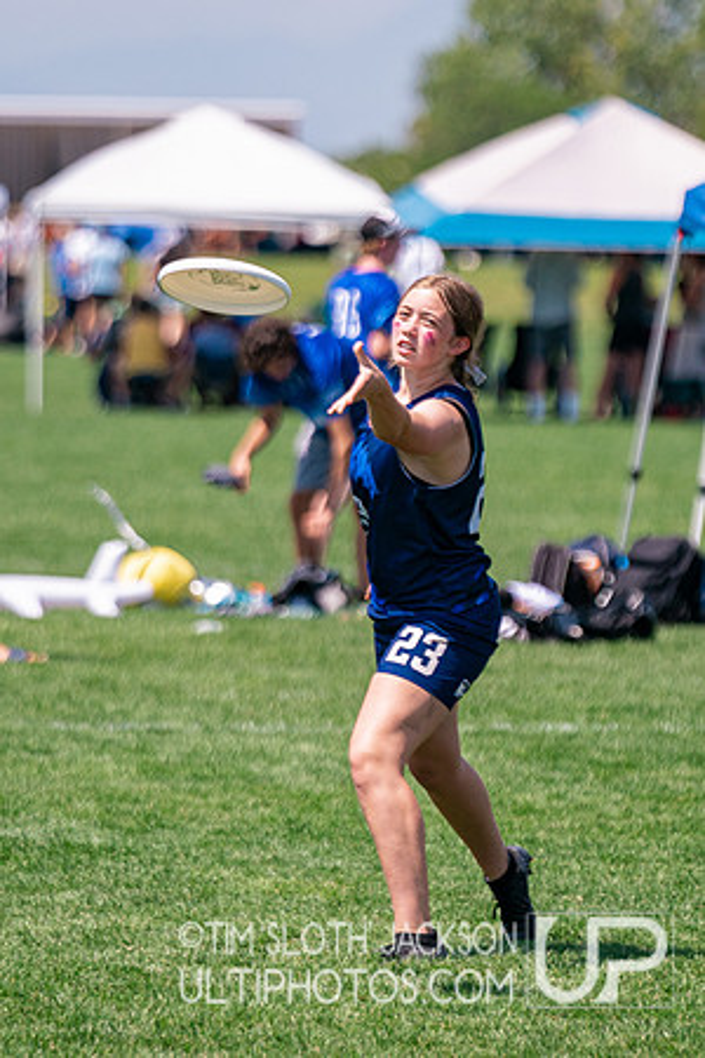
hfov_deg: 3.4
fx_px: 12012
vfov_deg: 5.0
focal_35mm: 409
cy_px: 588
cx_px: 469
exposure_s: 1/5000
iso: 320
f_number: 3.2
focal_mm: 200
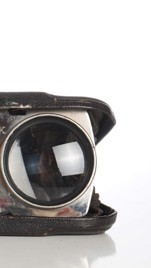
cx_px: -26
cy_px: 162
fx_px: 1004
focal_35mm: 141
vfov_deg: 15.2
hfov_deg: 8.5
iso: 200
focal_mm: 70
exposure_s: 1/160
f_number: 16
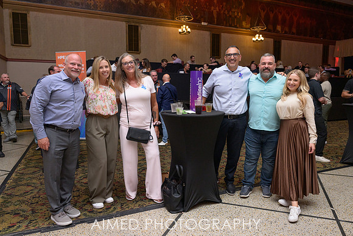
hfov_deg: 70.9
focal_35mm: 25
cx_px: 185
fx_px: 248
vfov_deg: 50.8
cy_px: 113
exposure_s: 1/200
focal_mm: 24
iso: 2000
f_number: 3.5
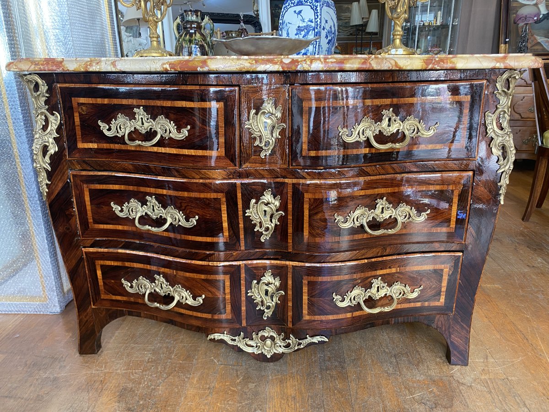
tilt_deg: -18.1
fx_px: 412
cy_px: 206
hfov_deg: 67.3
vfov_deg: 53.1
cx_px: 274
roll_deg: +1.3
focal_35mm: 26
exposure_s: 1/50
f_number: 1.8
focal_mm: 4.25
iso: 64
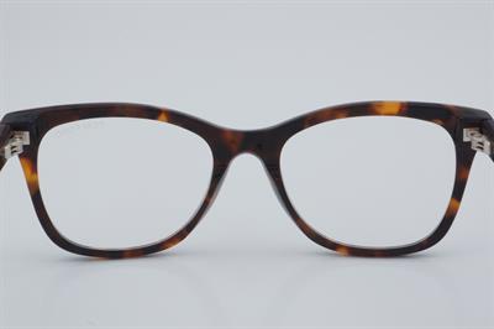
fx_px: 1028
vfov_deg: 18.2
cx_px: 247
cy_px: 164
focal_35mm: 75
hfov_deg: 27.0
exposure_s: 1/4
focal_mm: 50
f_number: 32
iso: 100
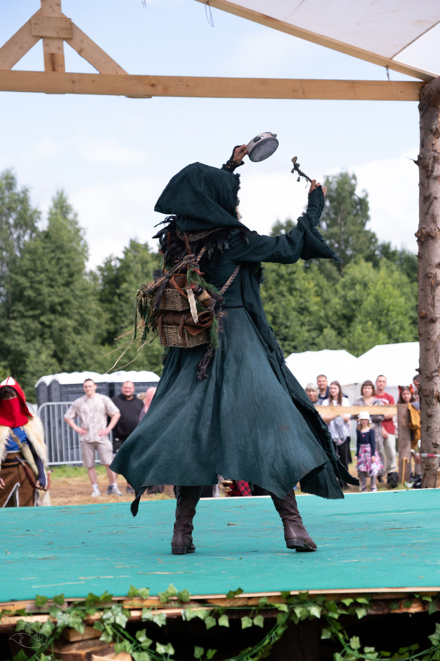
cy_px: 330
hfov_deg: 18.2
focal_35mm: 75
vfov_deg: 27.0
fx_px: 1375
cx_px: 220
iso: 200
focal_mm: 50
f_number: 3.2
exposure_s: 1/1250
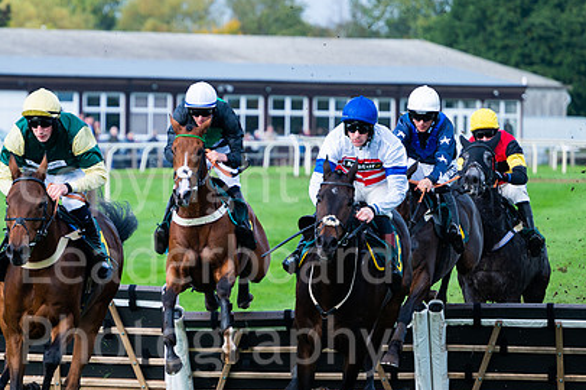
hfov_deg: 7.9
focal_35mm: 262
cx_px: 176
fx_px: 4261
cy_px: 251
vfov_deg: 5.2
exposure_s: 1/1000
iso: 500
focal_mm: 170
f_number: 4
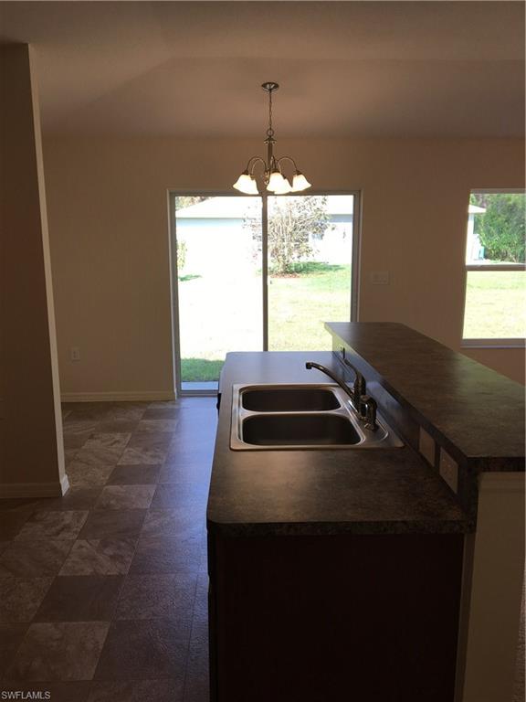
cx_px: 263
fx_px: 588
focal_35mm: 29
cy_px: 351
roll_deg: -0.3
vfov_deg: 61.7
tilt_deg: -11.3
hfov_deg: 48.2
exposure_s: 1/113
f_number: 2.2
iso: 25
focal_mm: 4.15
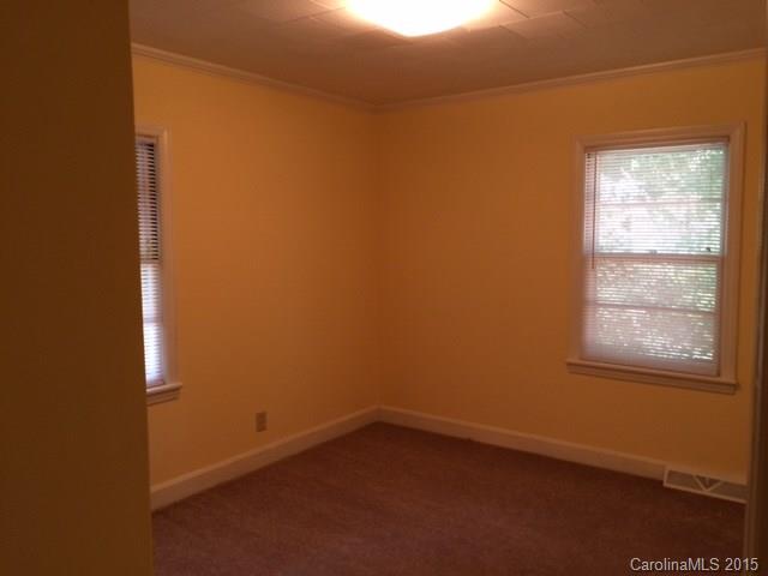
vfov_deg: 48.2
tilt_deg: -5.2
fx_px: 643
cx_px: 384
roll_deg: +0.4
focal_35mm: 29
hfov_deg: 61.7
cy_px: 288
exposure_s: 1/30
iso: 80
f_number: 2.2
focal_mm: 4.15
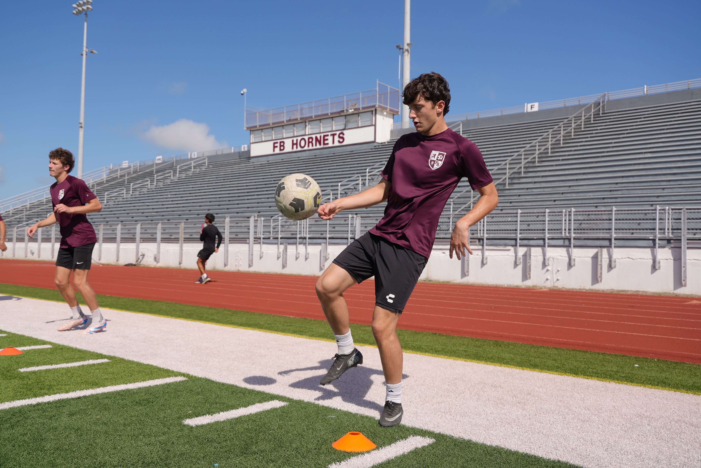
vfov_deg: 42.4
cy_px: 234
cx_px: 350
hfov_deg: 60.3
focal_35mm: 31
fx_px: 604
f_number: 5
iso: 80
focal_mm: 31
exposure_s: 1/1000
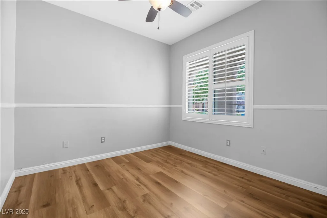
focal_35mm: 15
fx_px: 136
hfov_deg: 100.4
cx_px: 164
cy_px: 109
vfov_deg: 77.3
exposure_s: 1/30
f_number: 7.1
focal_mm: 10
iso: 1600
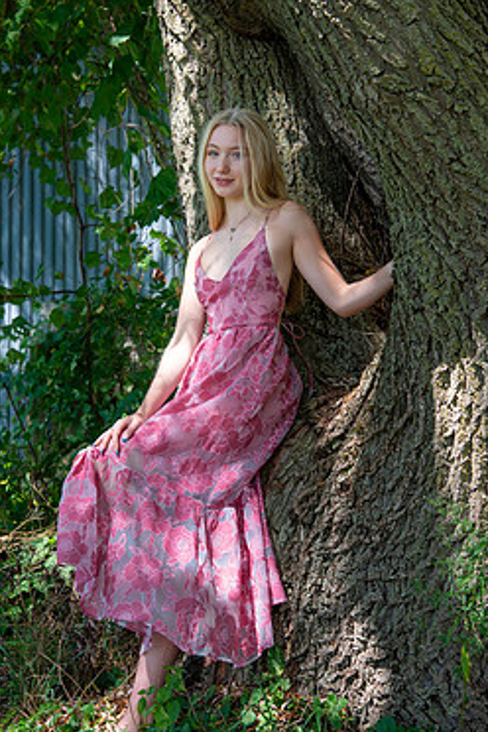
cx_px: 220
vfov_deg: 27.0
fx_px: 1525
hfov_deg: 18.2
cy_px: 327
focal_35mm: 75
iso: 320
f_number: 5.6
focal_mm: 62
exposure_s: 1/160
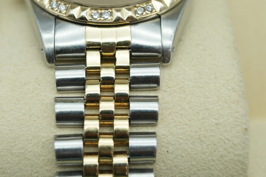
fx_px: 584
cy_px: 67
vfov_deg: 17.3
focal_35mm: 79
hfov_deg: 25.6
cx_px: 110
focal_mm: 35
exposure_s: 1/250
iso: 400
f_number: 5
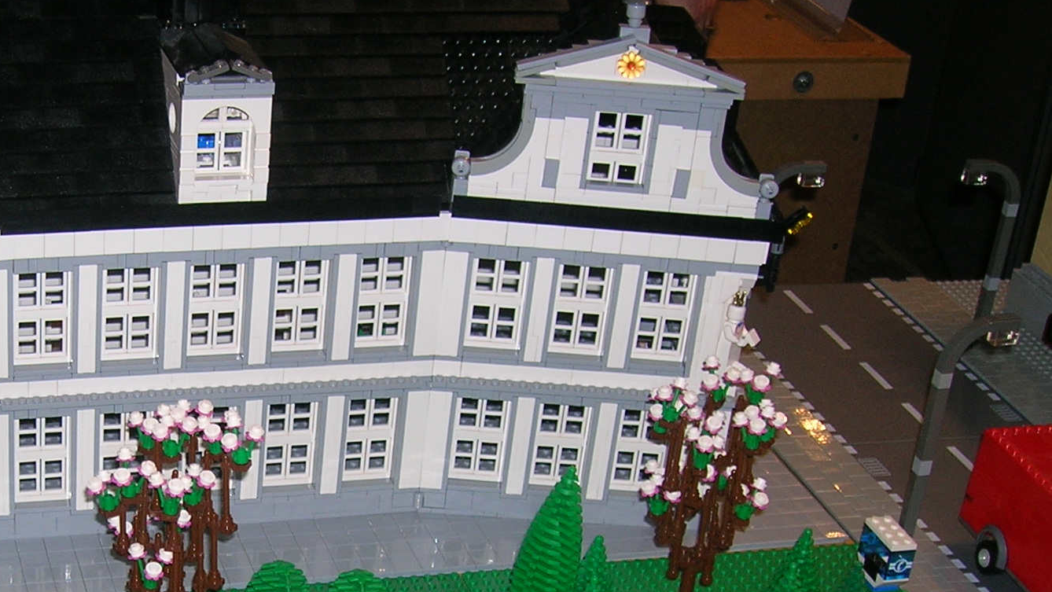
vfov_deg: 17.7
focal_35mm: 67
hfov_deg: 30.7
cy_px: 562
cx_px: 209
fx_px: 1869
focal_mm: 6
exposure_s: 1/60.1
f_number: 2.9
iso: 50
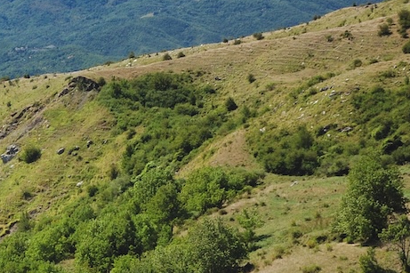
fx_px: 2755
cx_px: -32
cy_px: 217
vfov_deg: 5.7
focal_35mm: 242
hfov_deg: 8.4
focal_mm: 62
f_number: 9
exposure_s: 1/80
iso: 200
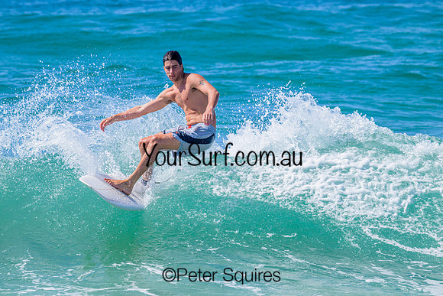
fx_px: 6154
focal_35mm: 500
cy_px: 148
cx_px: 222
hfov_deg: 4.1
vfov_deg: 2.8
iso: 640
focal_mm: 500
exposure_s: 1/2000
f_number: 11
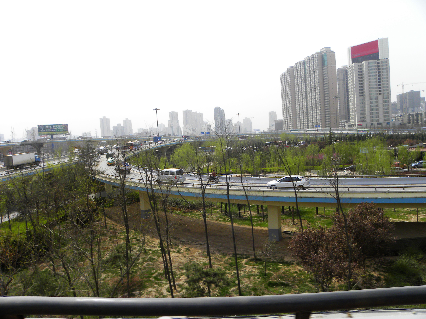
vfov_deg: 53.1
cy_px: 160
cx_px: 213
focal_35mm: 26
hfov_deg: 67.3
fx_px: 320
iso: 64
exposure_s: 1/320
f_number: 5.6
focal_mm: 4.6
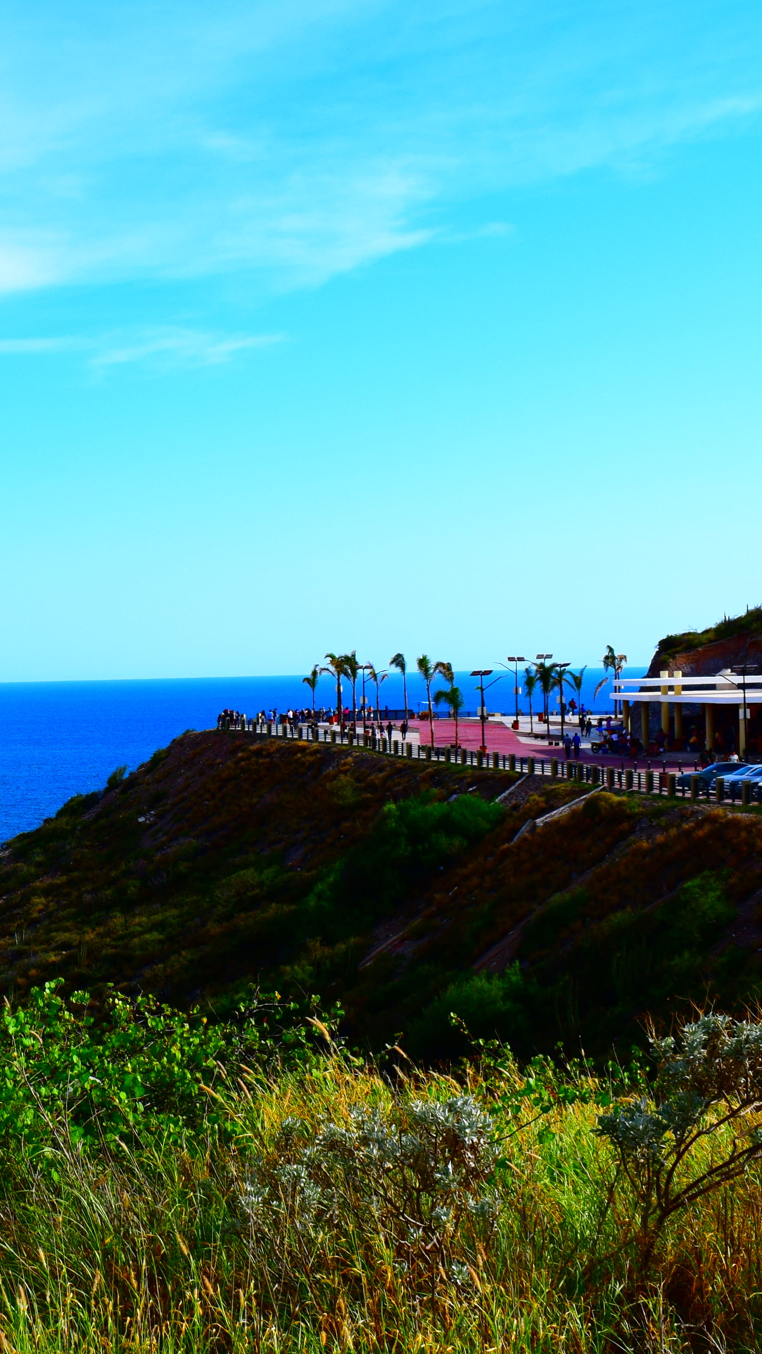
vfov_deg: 34.4
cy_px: 733
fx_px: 2189
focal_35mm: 61
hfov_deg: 18.8
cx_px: -125
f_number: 11
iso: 200
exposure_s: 1/500
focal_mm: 21
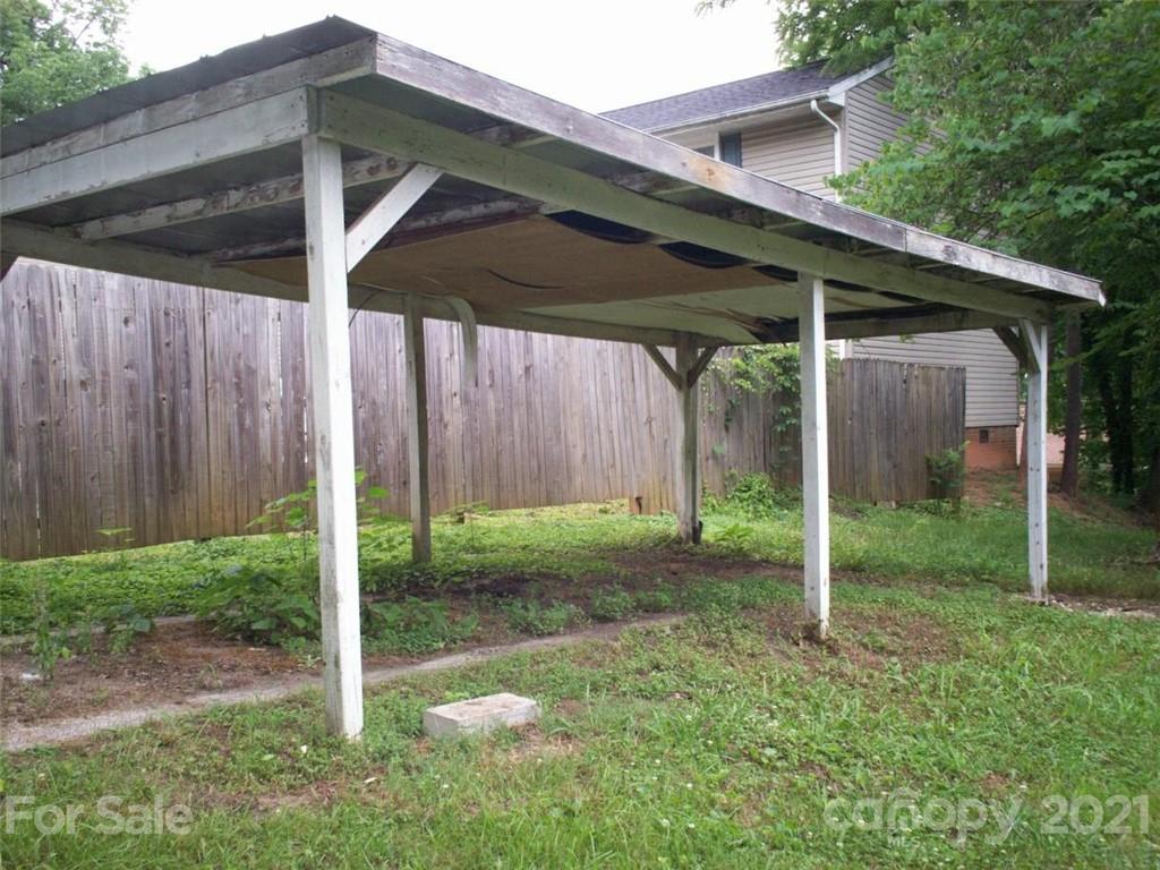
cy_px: 435
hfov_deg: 51.4
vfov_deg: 39.7
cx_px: 580
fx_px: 1206
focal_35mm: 36
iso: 100
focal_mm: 6
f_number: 4.5
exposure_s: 1/78.4
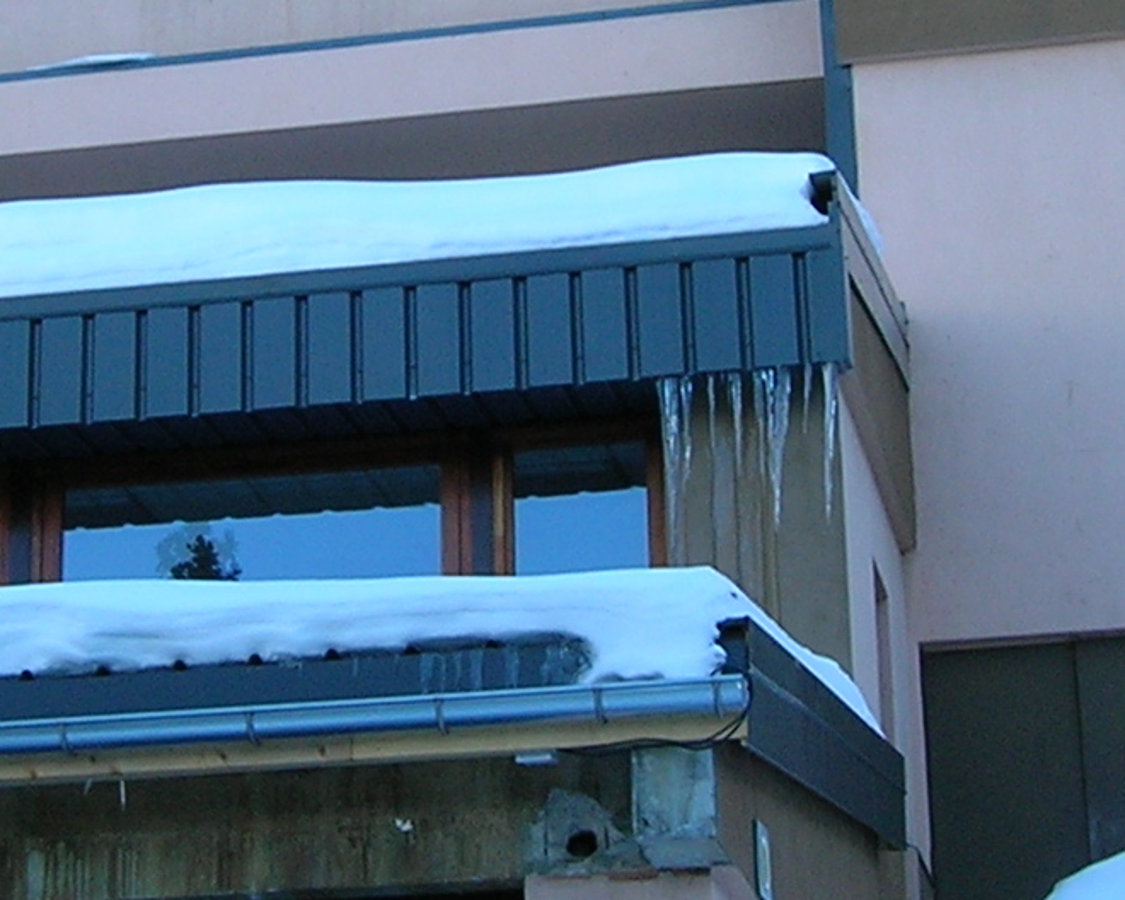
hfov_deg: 16.7
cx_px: 344
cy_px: 119
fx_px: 3829
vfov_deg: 13.3
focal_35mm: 115
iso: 50
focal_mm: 5.7
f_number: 4.9
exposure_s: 1/58.7
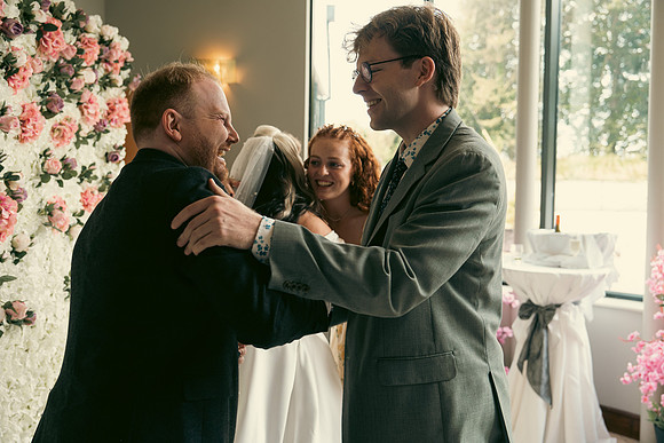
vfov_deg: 36.9
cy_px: 222
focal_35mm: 36
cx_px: 332
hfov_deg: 53.1
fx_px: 664
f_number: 3.5
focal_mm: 36
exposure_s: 1/160
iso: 500
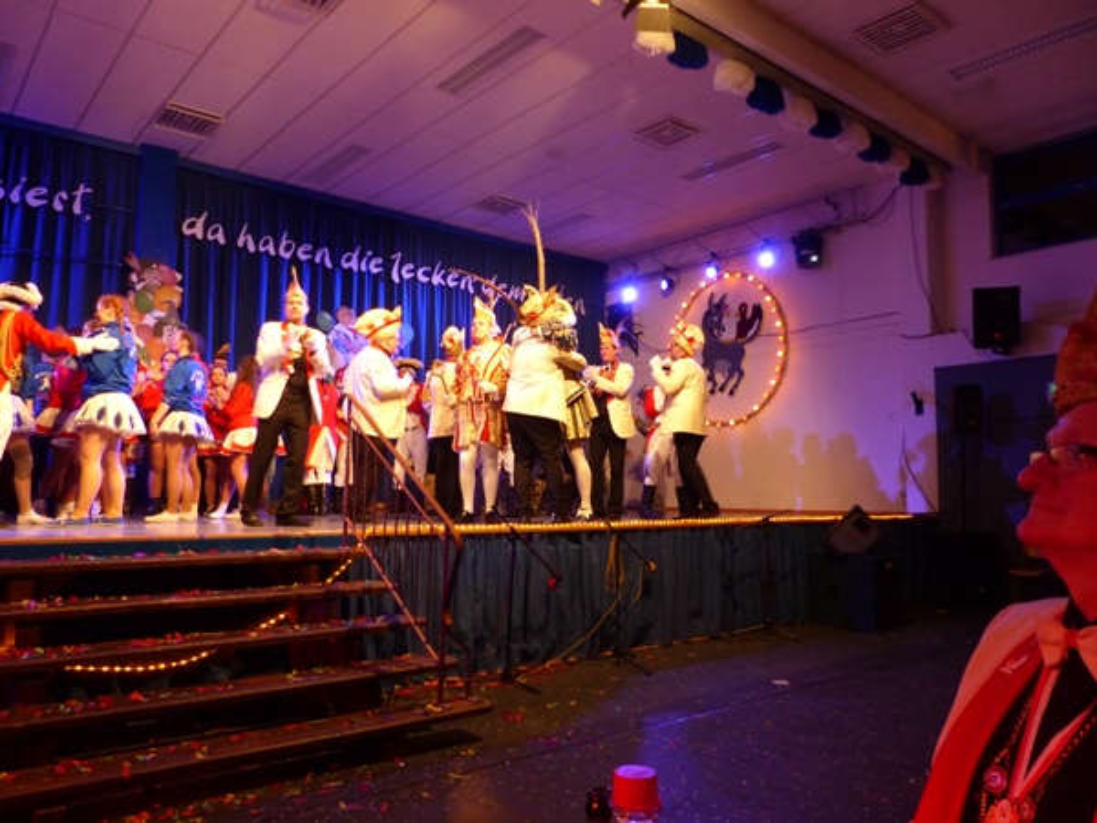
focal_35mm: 25
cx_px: 548
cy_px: 412
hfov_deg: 69.4
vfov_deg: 54.9
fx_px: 792
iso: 400
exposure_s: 1/25
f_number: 2.8
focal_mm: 4.5
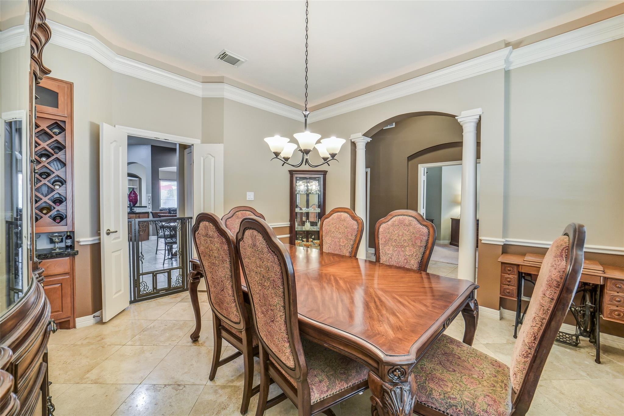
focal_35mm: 14
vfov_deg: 81.2
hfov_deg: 104.2
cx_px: 312
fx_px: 243
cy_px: 208
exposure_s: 1/10
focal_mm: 14
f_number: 11
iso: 500
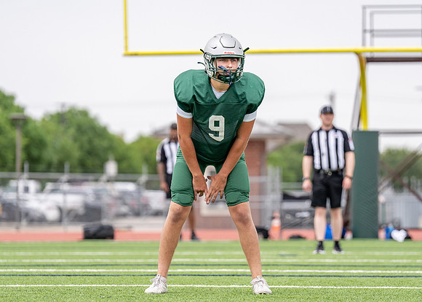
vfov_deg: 6.7
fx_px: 2565
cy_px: 165
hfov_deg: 9.4
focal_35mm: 214
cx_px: 210
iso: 250
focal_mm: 152
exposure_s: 1/2500
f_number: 2.8
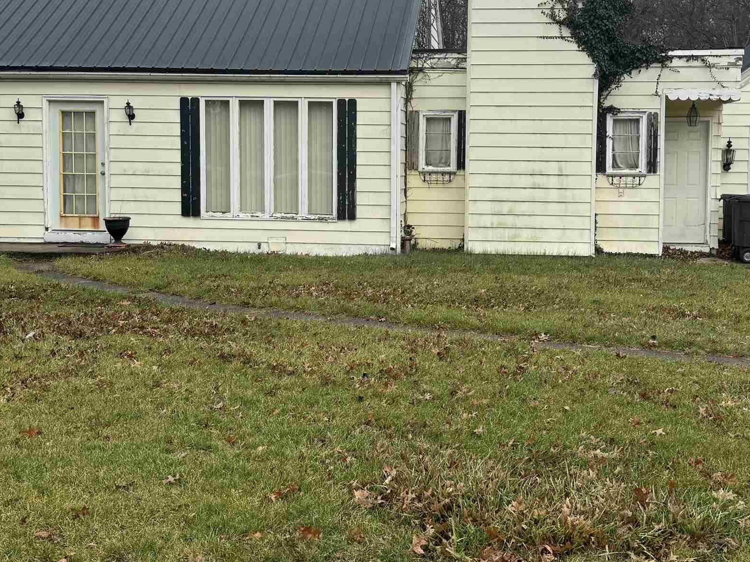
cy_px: 228
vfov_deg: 30.8
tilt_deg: -4.9
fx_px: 1018
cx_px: 402
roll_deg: +0.3
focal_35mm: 47
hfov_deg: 40.4
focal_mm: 6.76
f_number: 1.78
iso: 80
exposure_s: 1/1721
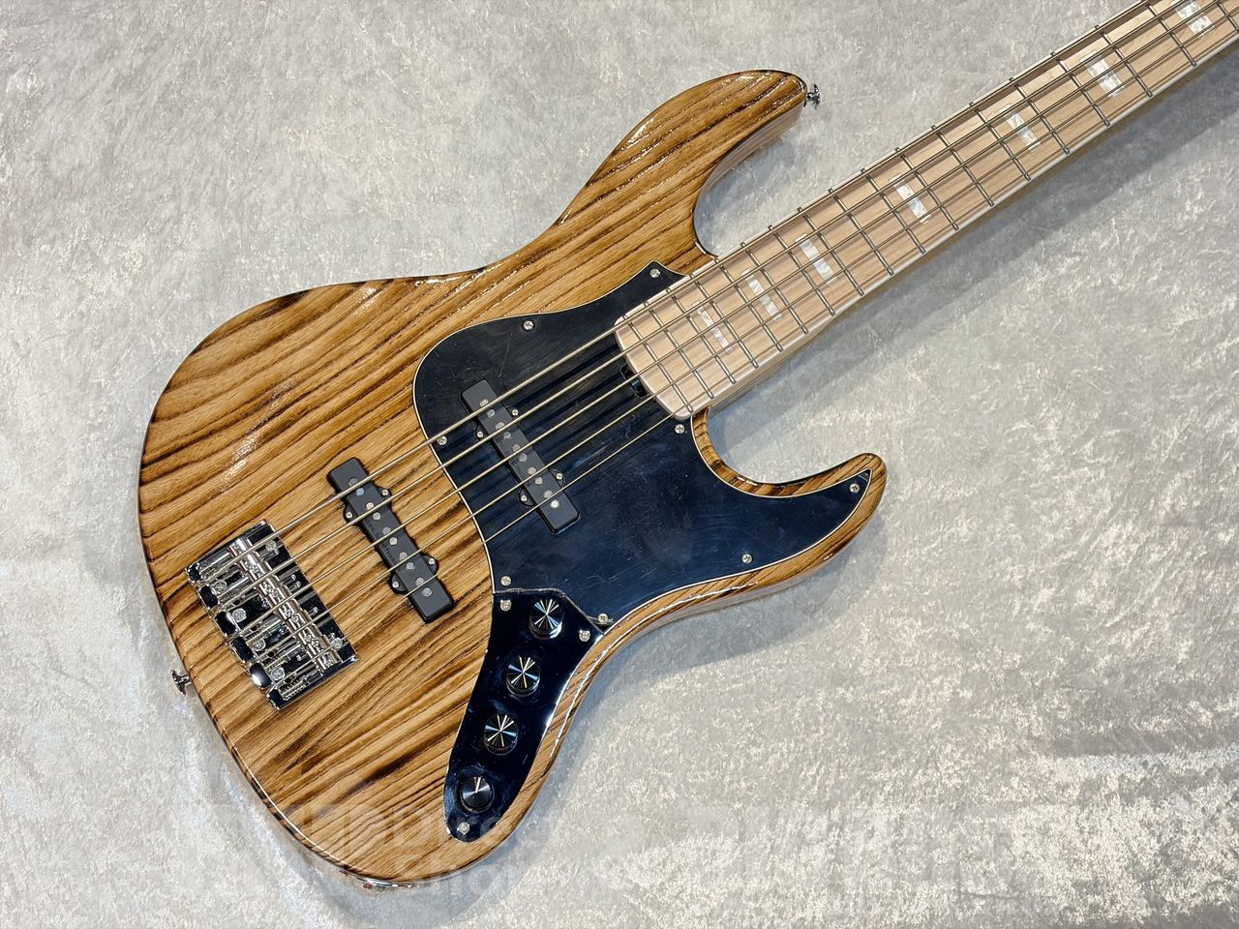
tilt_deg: -73.5
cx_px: 620
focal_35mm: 52
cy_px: 464
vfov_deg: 28.0
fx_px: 1861
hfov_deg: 36.8
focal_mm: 5.96
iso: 125
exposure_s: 1/40
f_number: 1.6
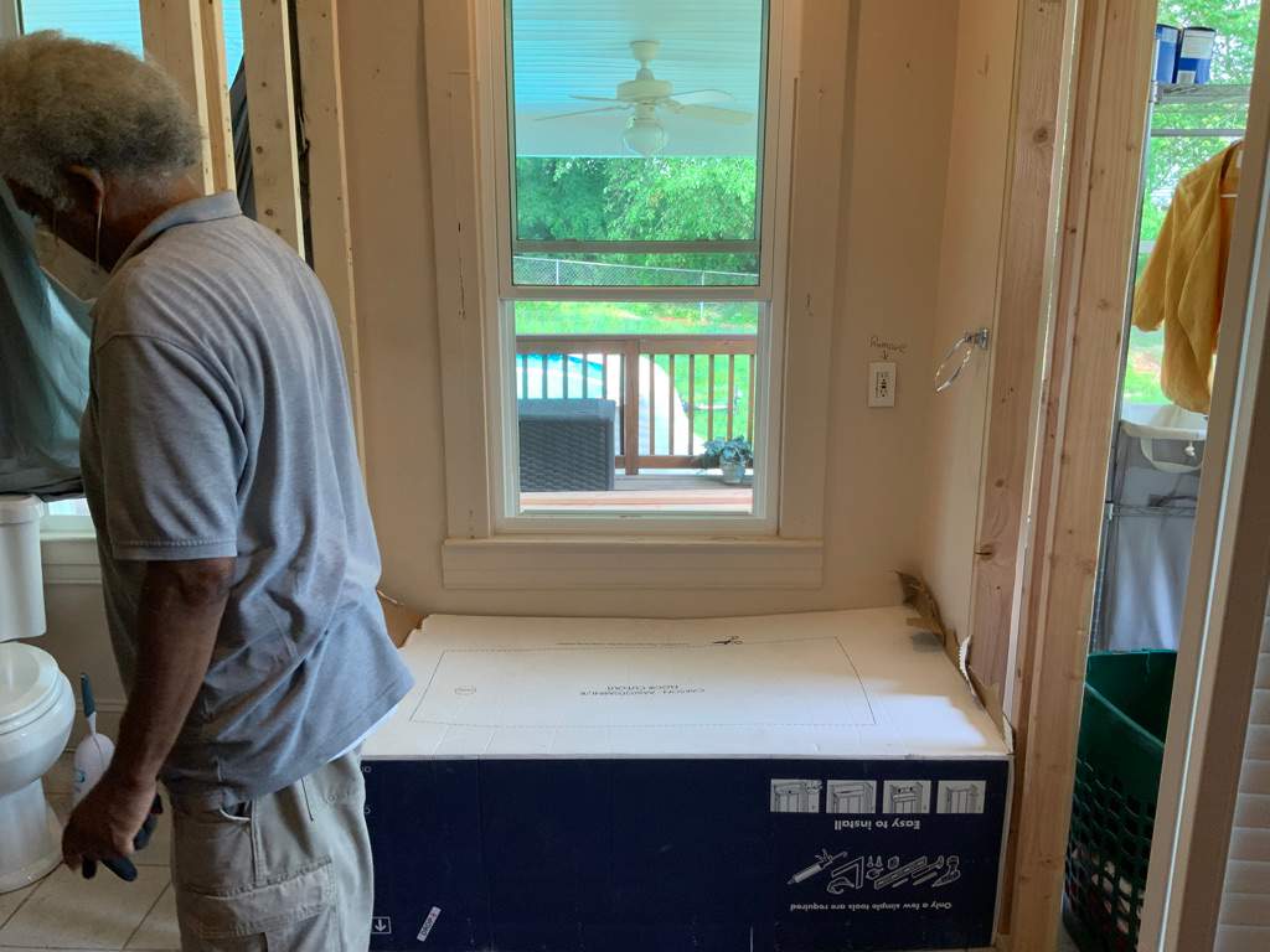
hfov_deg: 61.7
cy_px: 476
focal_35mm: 29
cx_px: 635
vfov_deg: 48.2
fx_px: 1064
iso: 64
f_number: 1.8
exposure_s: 1/60
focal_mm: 3
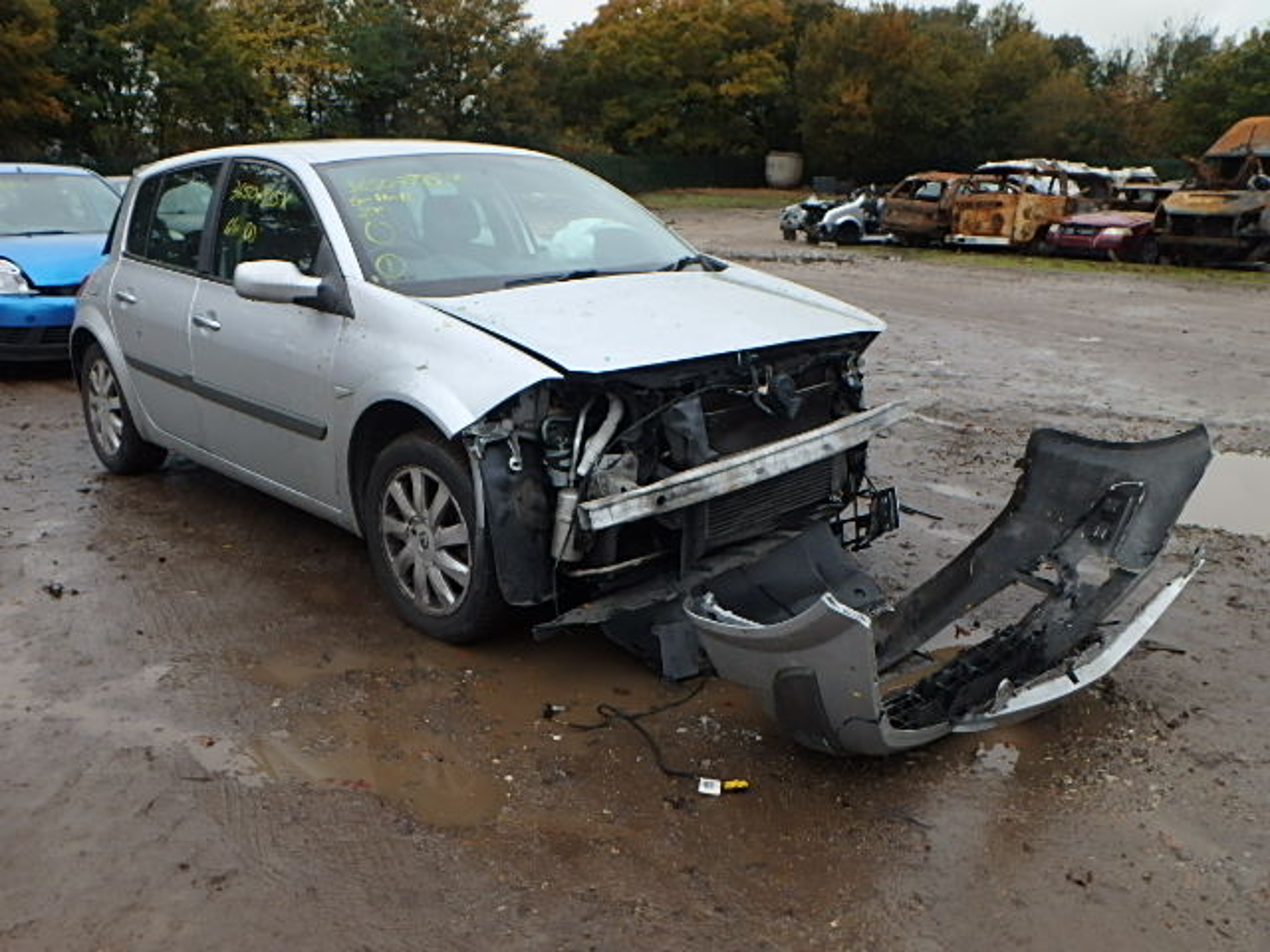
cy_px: 476
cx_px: 635
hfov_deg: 58.4
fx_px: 1137
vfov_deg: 45.4
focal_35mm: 31
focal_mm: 5.6
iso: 200
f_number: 4.7
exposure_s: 1/40
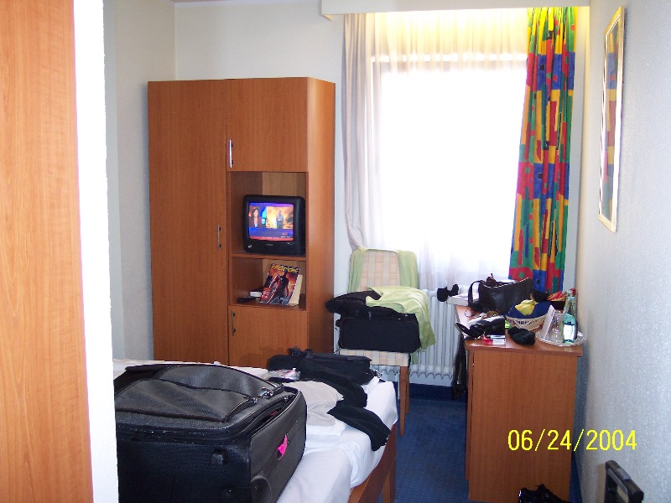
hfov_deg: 49.0
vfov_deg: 37.7
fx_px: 737
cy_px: 252
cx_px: 336
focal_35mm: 38
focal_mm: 8
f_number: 2.8
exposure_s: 1/30
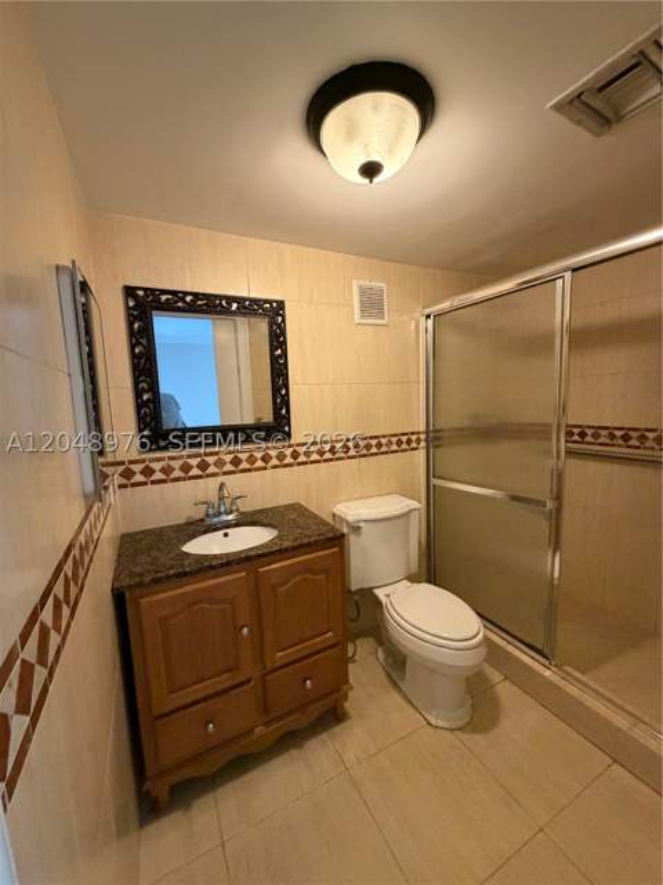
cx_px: 332
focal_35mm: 14
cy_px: 442
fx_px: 358
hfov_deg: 85.7
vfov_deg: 102.1
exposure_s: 1/60
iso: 500
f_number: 2.2
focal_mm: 2.22
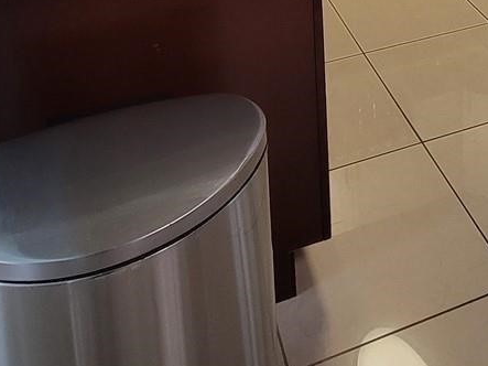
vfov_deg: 23.2
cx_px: 412
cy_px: -217
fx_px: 662
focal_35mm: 47
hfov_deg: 38.4
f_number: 2.2
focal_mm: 2.2
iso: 160
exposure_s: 1/60
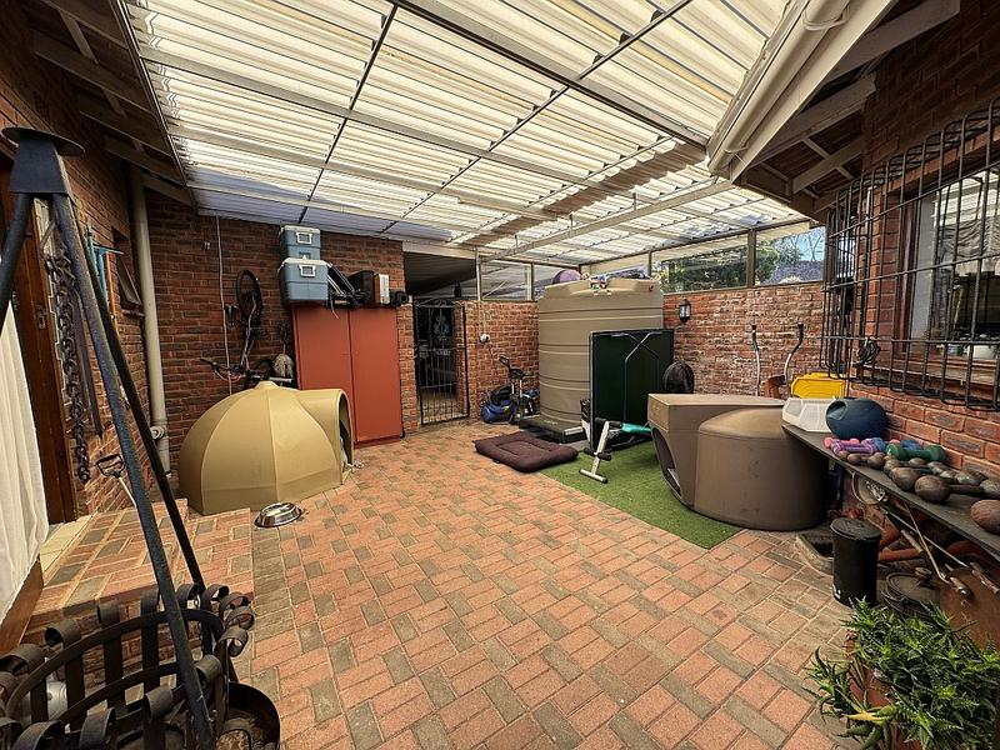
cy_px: 375
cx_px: 500
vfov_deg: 85.7
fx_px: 404
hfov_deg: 102.1
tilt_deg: -4.7
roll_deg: +0.8
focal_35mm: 14
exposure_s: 1/159
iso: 40
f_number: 2.2
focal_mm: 2.22
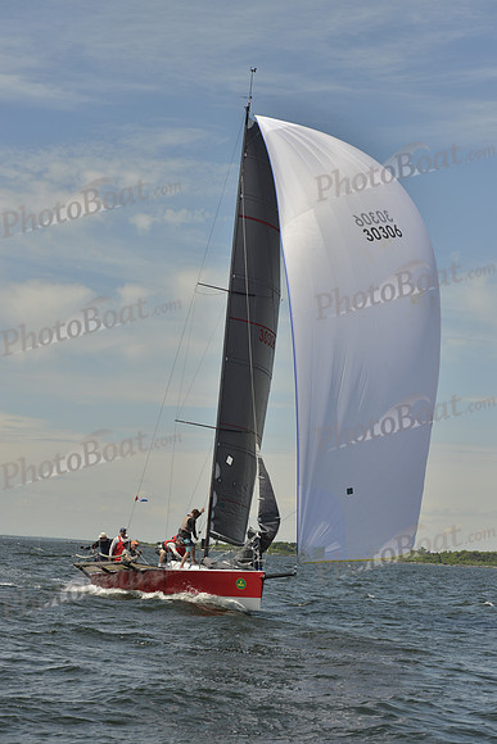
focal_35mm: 78
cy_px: 372
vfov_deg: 26.0
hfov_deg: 17.5
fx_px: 1614
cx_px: 248
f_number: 9
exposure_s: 1/1600
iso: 280
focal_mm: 78
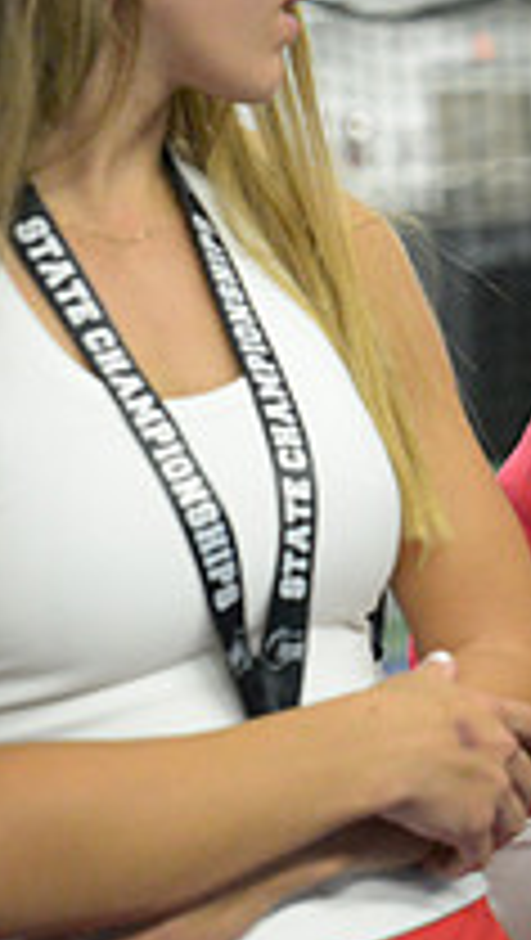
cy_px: 353
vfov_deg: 11.4
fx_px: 4718
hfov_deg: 6.2
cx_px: 1296
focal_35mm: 189
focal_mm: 65
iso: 5000
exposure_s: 1/250
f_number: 3.5
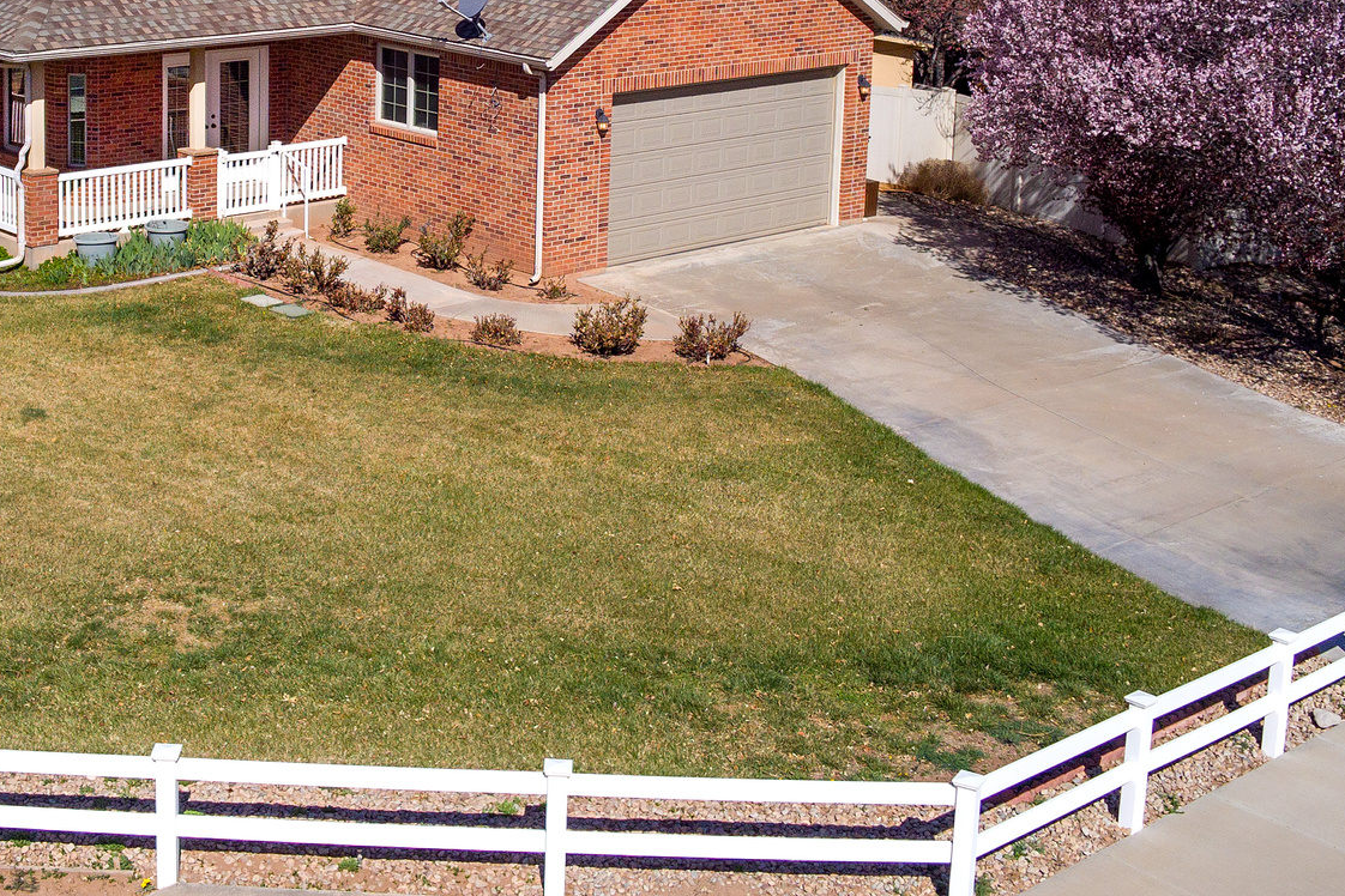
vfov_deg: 31.2
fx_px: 1569
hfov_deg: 45.0
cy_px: 199
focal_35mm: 42
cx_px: 356
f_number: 2.8
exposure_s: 1/7700
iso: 184
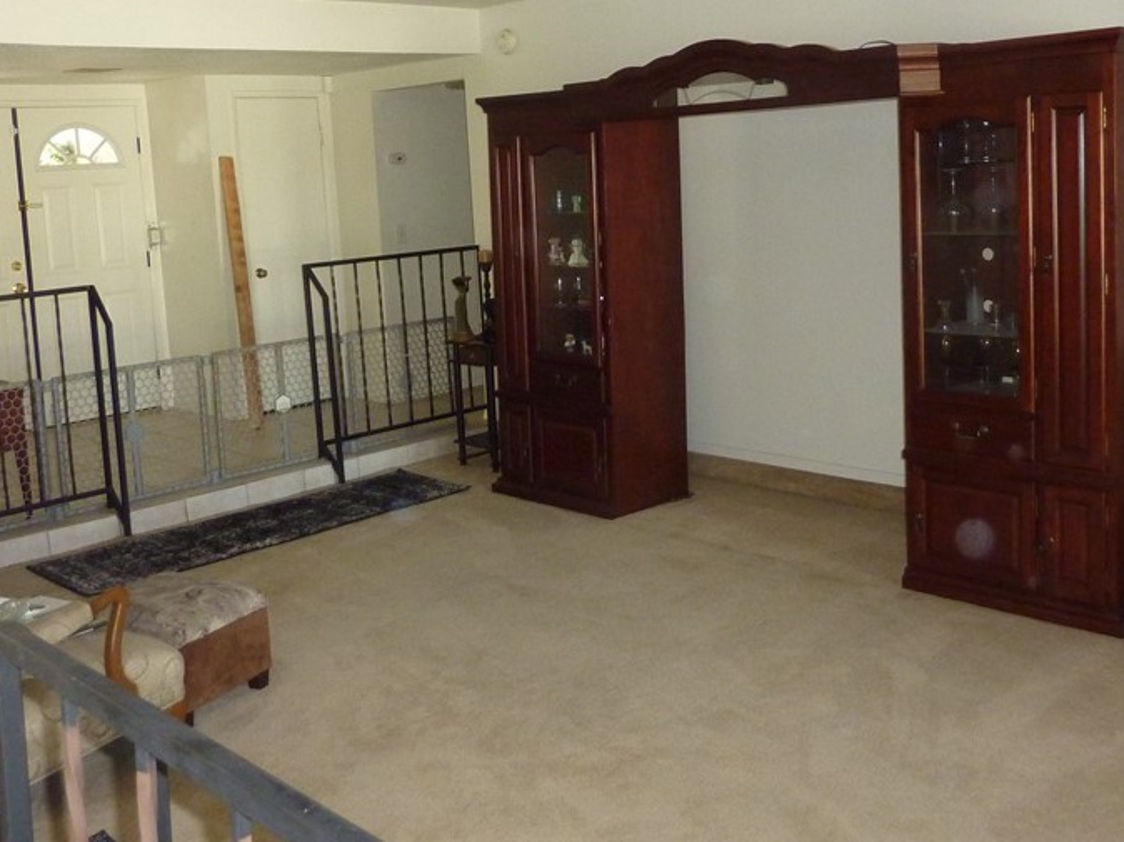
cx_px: 567
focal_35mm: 38
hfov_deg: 49.0
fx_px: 1233
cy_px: 282
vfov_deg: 37.3
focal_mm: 4.1
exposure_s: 1/30
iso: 400
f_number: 3.3
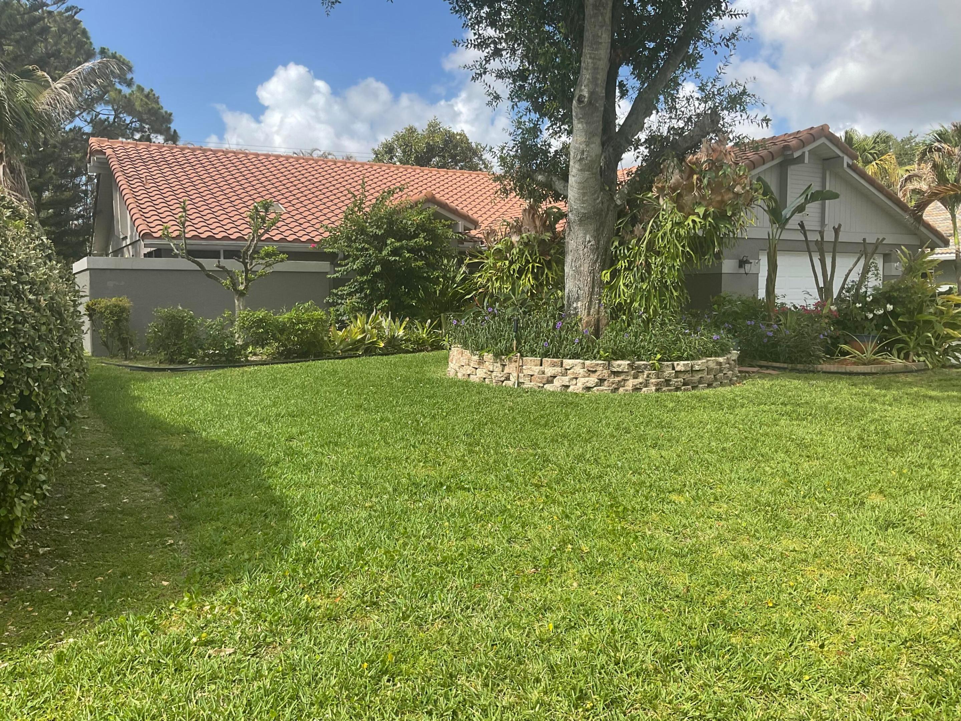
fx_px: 805
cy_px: 360
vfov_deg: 48.2
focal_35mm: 29
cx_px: 480
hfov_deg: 61.7
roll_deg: -0.7
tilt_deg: -5.3
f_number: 1.8
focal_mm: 3
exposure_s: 1/1098
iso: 16
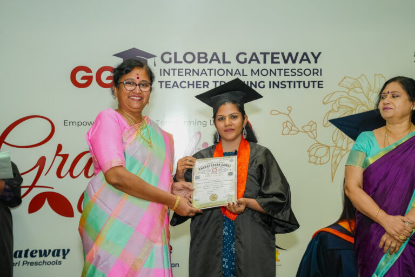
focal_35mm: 55
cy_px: 138
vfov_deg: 24.6
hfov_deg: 36.2
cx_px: 208
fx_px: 634
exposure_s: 1/125
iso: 1000
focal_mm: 55
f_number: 6.3
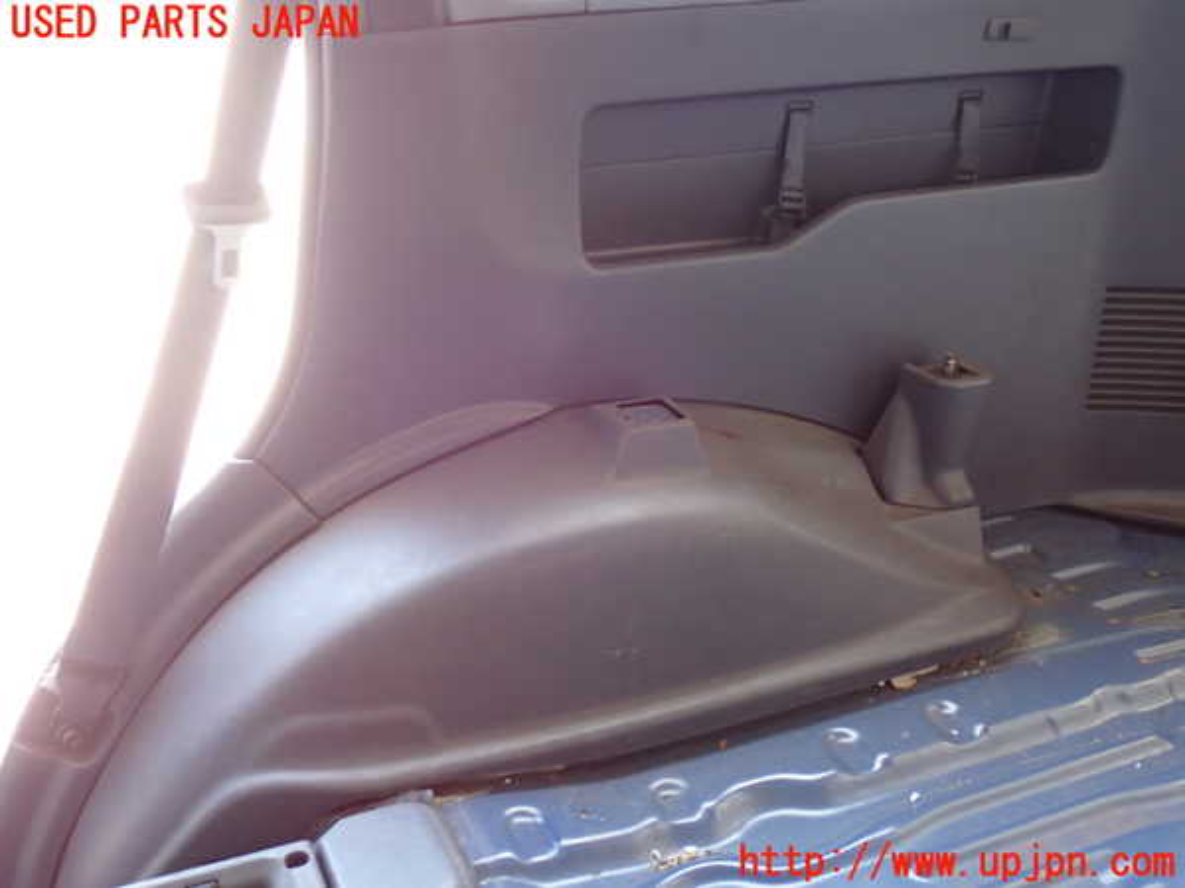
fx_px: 1301
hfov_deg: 49.0
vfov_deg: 37.7
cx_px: 592
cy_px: 444
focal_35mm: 38
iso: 320
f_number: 2.7
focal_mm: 6.83
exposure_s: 1/40
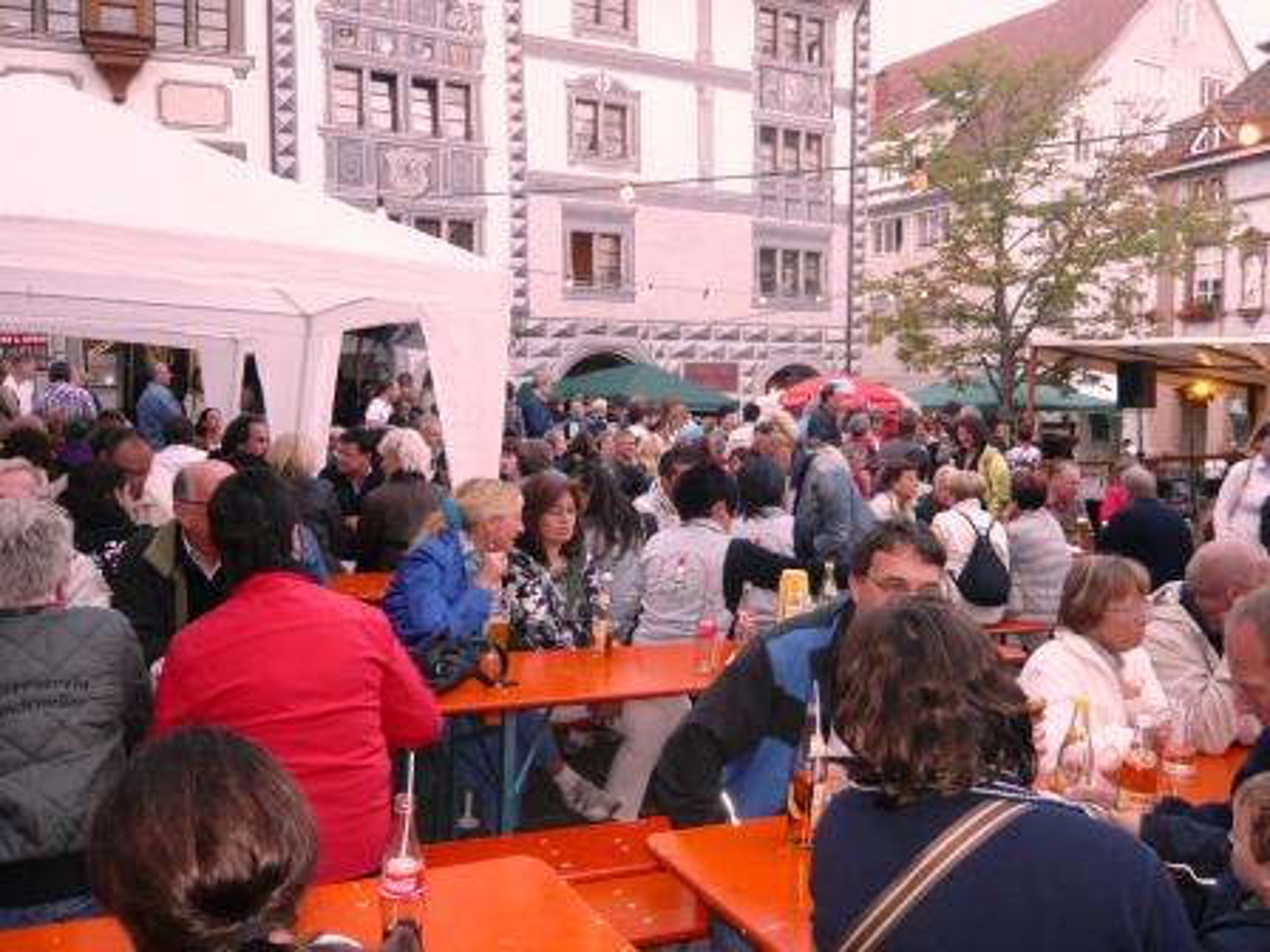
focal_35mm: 28
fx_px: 1027
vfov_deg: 49.7
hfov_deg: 63.4
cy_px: 476
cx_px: 635
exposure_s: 1/30
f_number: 2.8
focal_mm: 4.6
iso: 125
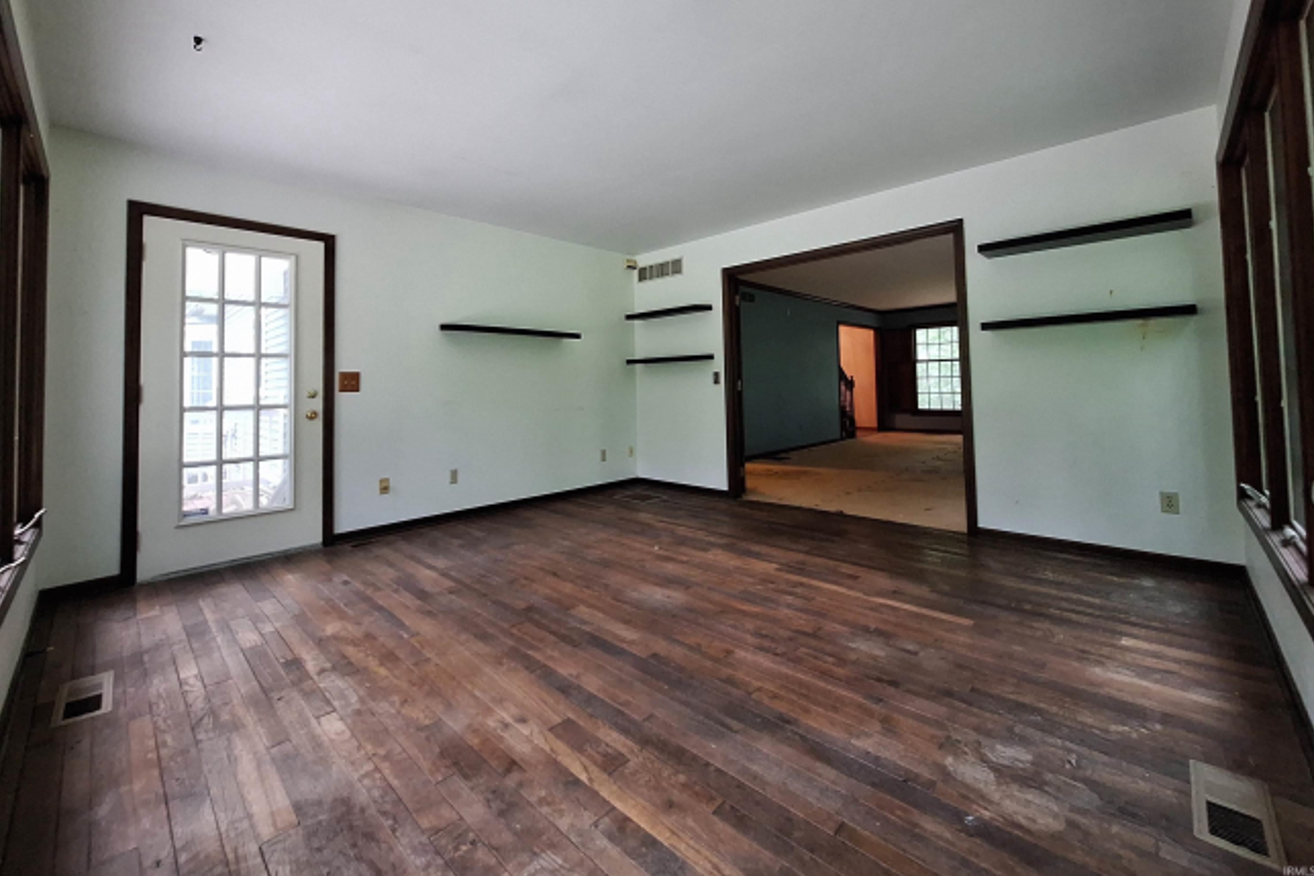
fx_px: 511
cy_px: 370
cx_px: 638
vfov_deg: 80.6
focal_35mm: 14
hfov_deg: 104.2
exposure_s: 1/24
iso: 500
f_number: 2.2
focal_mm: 1.74
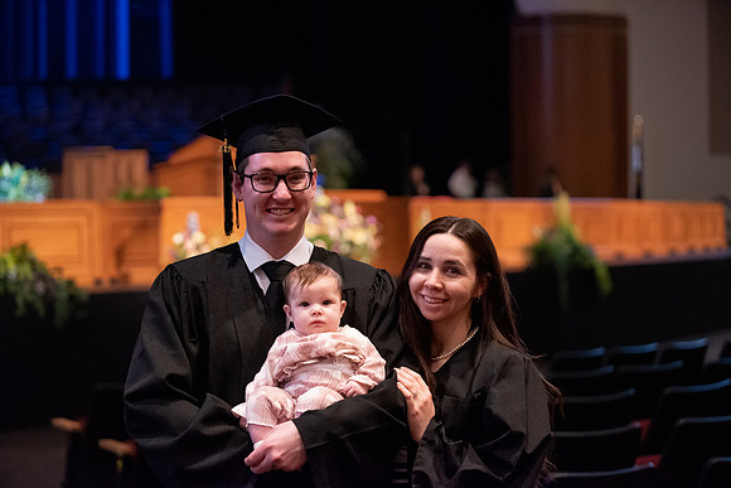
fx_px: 1584
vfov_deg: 17.5
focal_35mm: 78
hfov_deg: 26.0
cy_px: 244
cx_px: 366
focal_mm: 78
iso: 10000
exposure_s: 1/160
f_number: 2.8
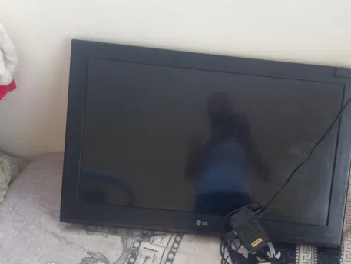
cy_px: 152
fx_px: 355
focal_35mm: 35
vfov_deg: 40.6
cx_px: 221
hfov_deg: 52.0
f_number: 2
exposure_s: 1/60
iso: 80
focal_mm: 4.6
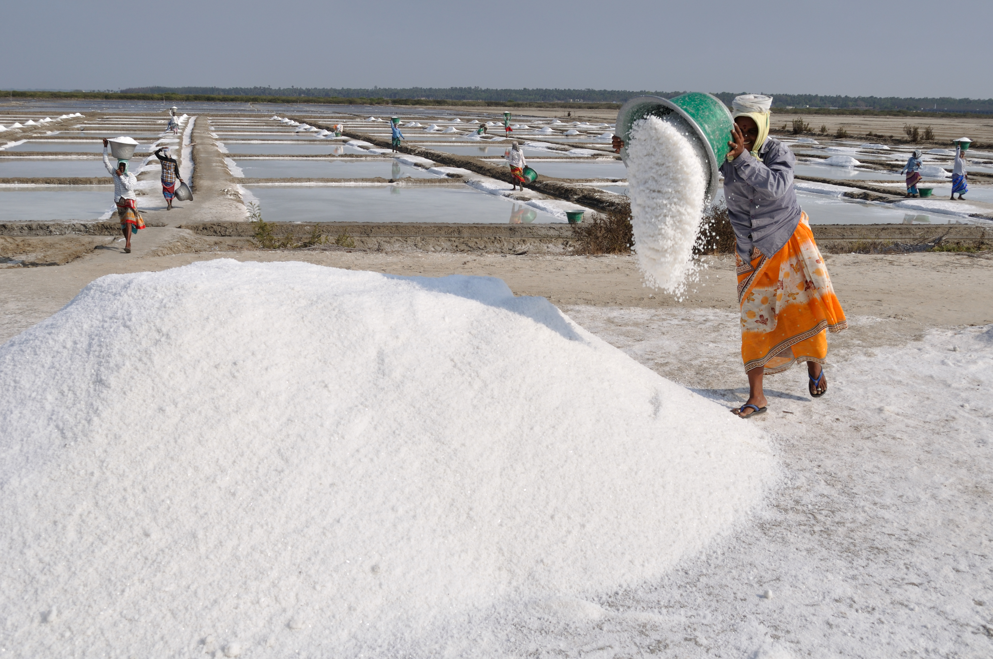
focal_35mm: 36
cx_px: 496
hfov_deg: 53.2
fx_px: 992
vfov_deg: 36.8
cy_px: 330
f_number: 10
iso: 200
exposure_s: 1/640
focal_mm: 24
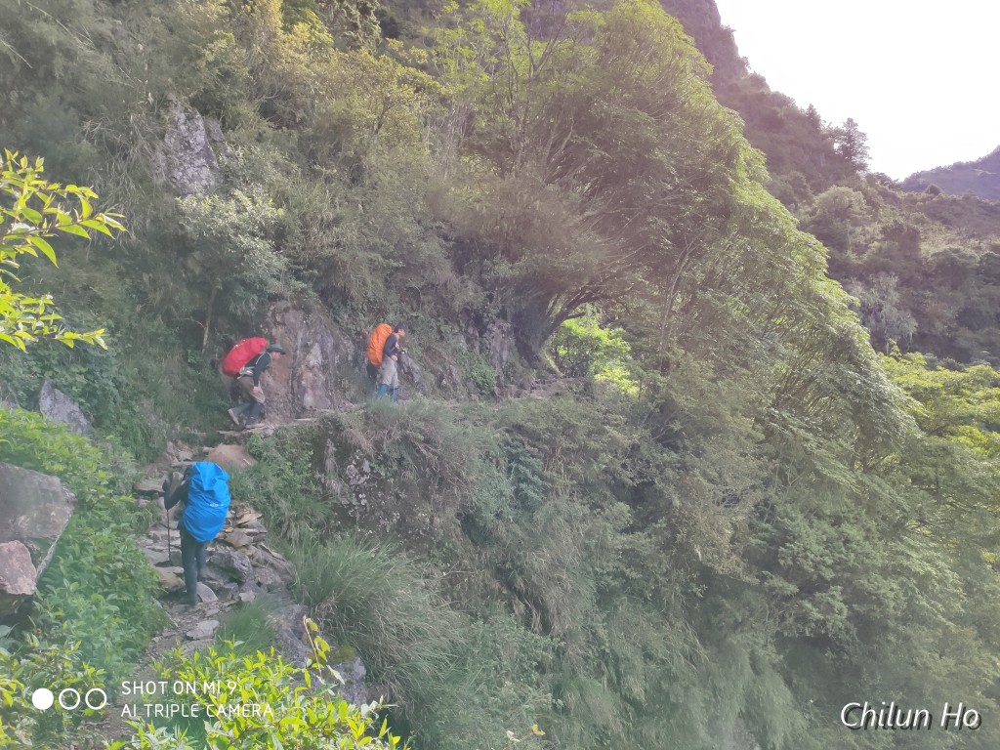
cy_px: 375
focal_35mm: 27
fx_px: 780
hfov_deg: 65.3
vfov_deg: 51.4
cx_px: 500
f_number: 1.75
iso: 112
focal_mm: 4.75
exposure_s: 1/936
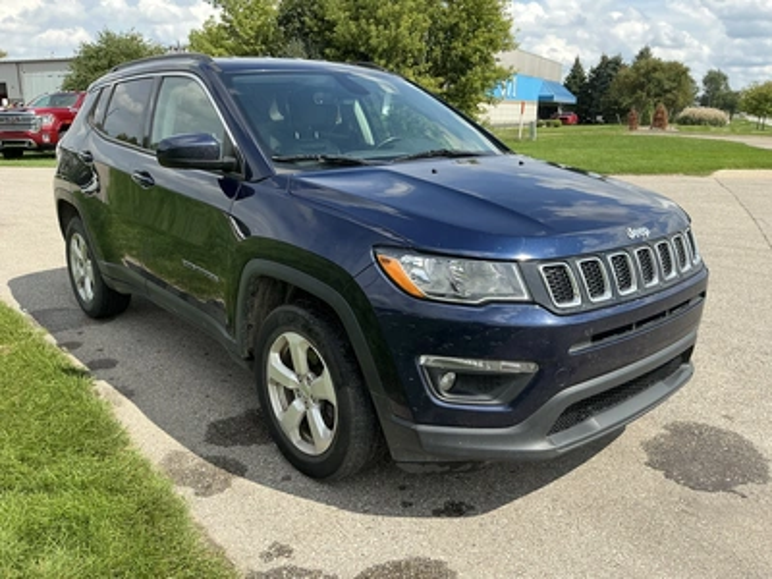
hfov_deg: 63.4
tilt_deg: -14.8
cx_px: 386
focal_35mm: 28
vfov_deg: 49.7
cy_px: 290
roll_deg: -1.0
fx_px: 624
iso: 25
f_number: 1.8
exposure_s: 1/1195
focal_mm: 3
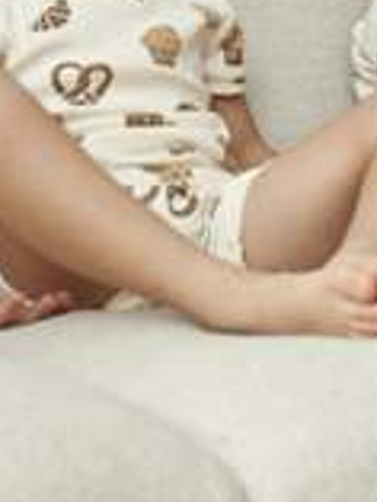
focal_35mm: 153
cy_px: 90
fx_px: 2219
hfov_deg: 9.6
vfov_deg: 12.8
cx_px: 369
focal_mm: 50
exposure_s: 1/125
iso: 640
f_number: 4
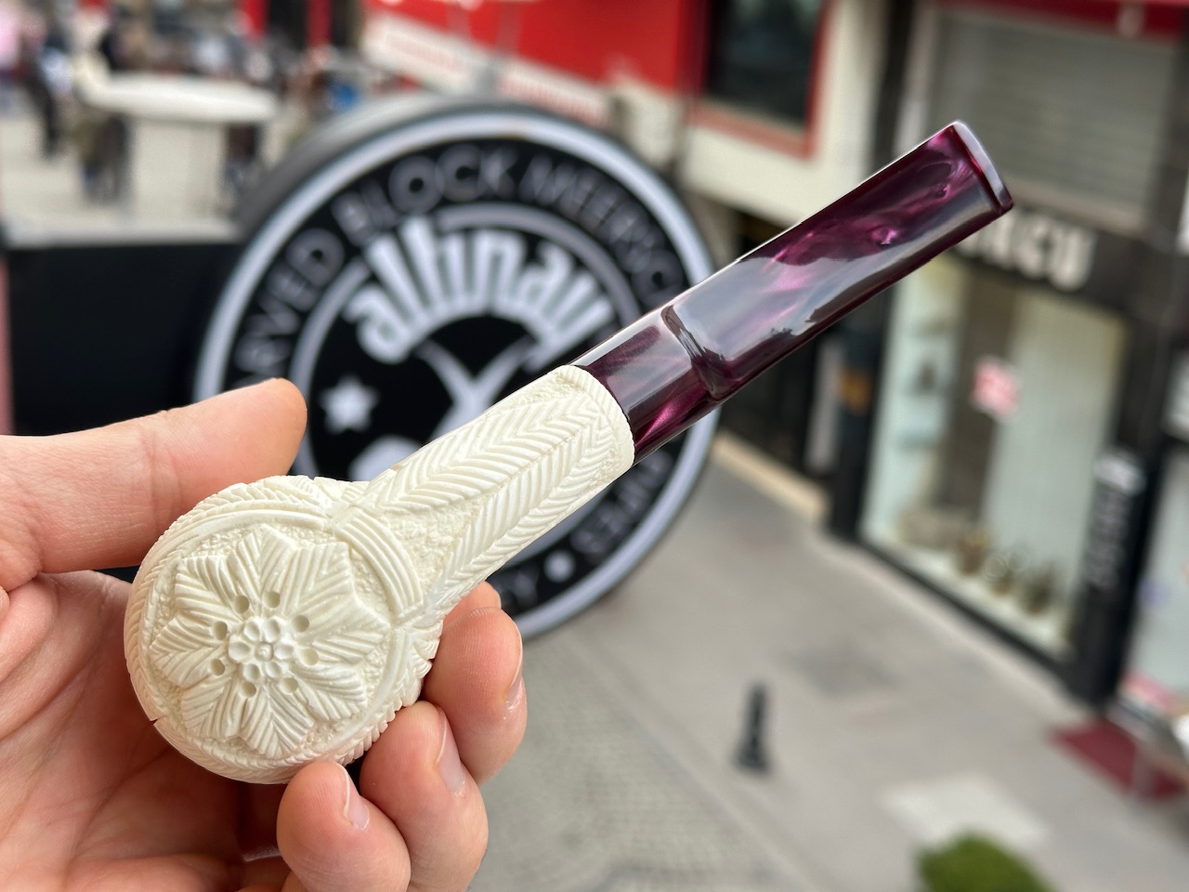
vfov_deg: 30.3
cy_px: 446
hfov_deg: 39.7
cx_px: 594
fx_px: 1649
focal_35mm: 48
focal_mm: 6.86
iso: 64
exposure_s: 1/307
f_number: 1.78
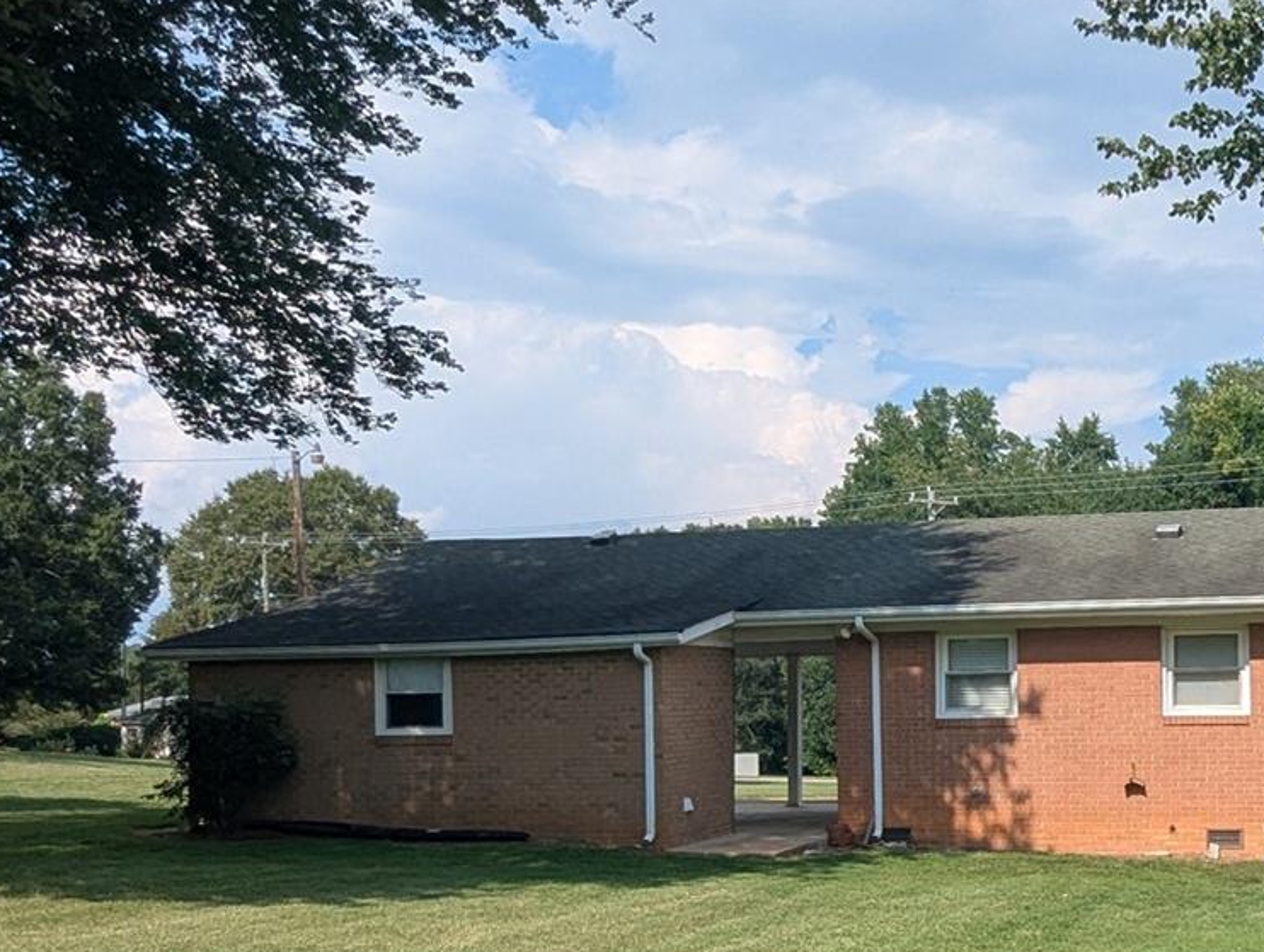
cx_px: 1063
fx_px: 1609
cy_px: 674
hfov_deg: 40.6
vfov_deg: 32.5
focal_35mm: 44
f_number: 2.2
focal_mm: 2.35
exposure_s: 1/1431
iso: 51
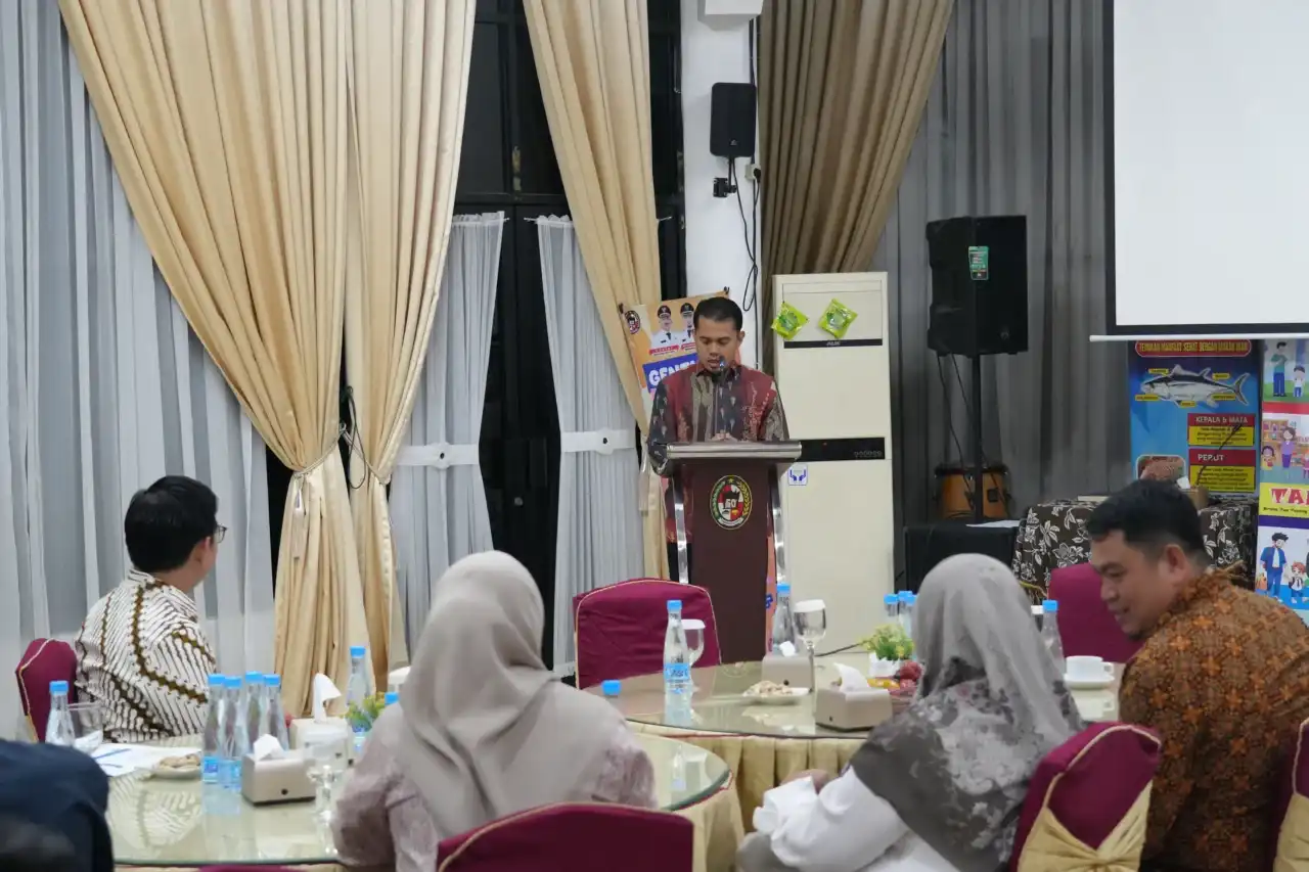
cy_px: 436
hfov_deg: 28.1
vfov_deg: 18.9
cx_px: 654
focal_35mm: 72
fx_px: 2617
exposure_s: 1/160
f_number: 4
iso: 4000
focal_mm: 48
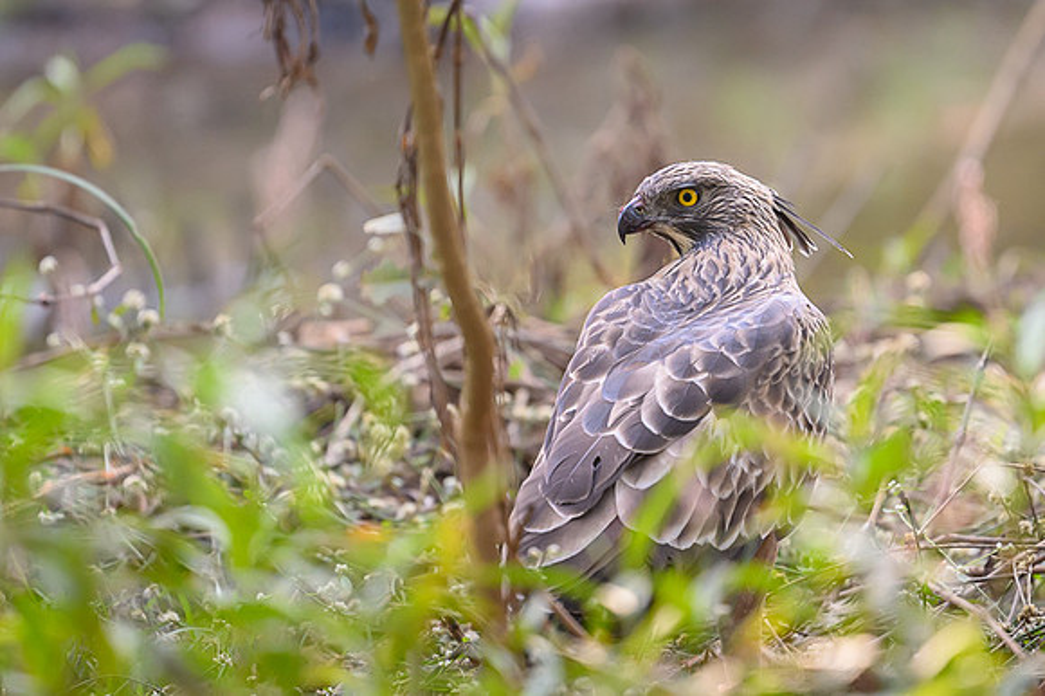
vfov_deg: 1.6
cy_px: 269
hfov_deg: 2.4
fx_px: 24951
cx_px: 541
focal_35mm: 860
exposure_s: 1/500
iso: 1400
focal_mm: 560
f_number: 4
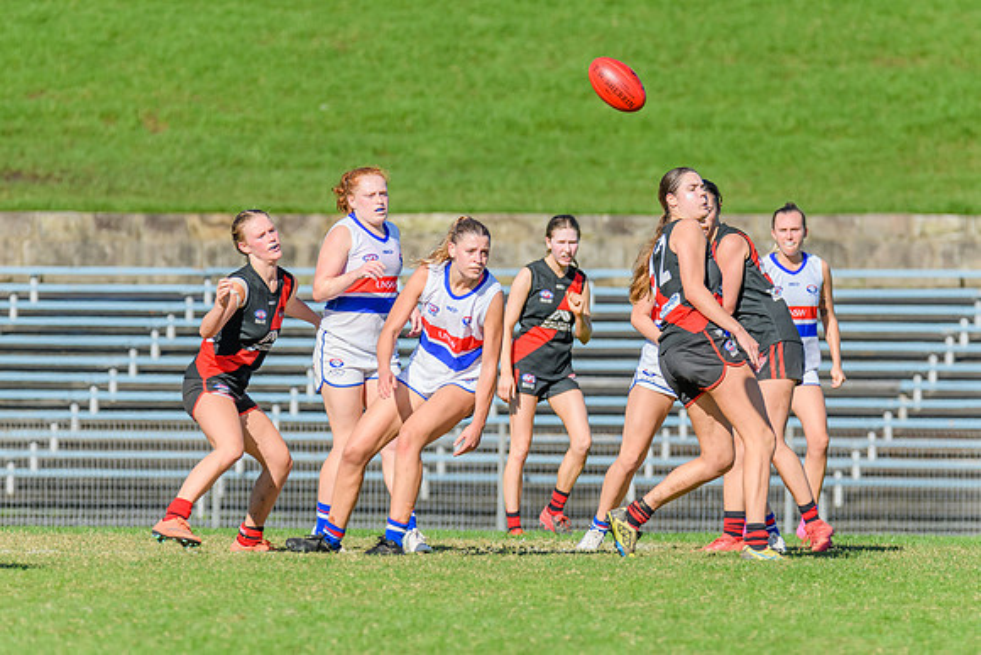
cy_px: 227
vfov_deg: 2.3
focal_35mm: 586
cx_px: 549
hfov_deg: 3.5
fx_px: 15969
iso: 640
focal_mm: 420
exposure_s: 1/1600
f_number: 9
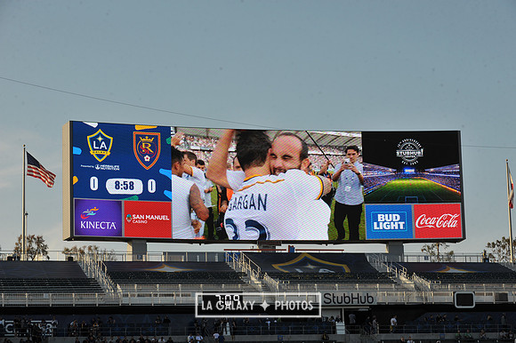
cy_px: 172
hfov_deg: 19.5
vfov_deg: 13.0
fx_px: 1504
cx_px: 258
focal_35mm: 105
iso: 400
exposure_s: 1/500
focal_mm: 105
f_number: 11
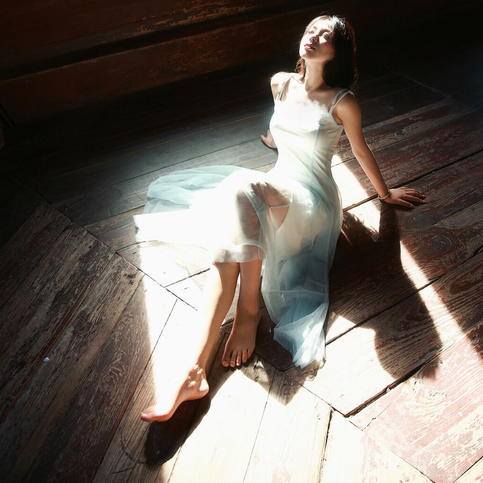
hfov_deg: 54.0
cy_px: 140
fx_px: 474
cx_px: 242
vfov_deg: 52.4
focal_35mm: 30
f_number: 2.8
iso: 800
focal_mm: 24
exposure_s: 1/1250
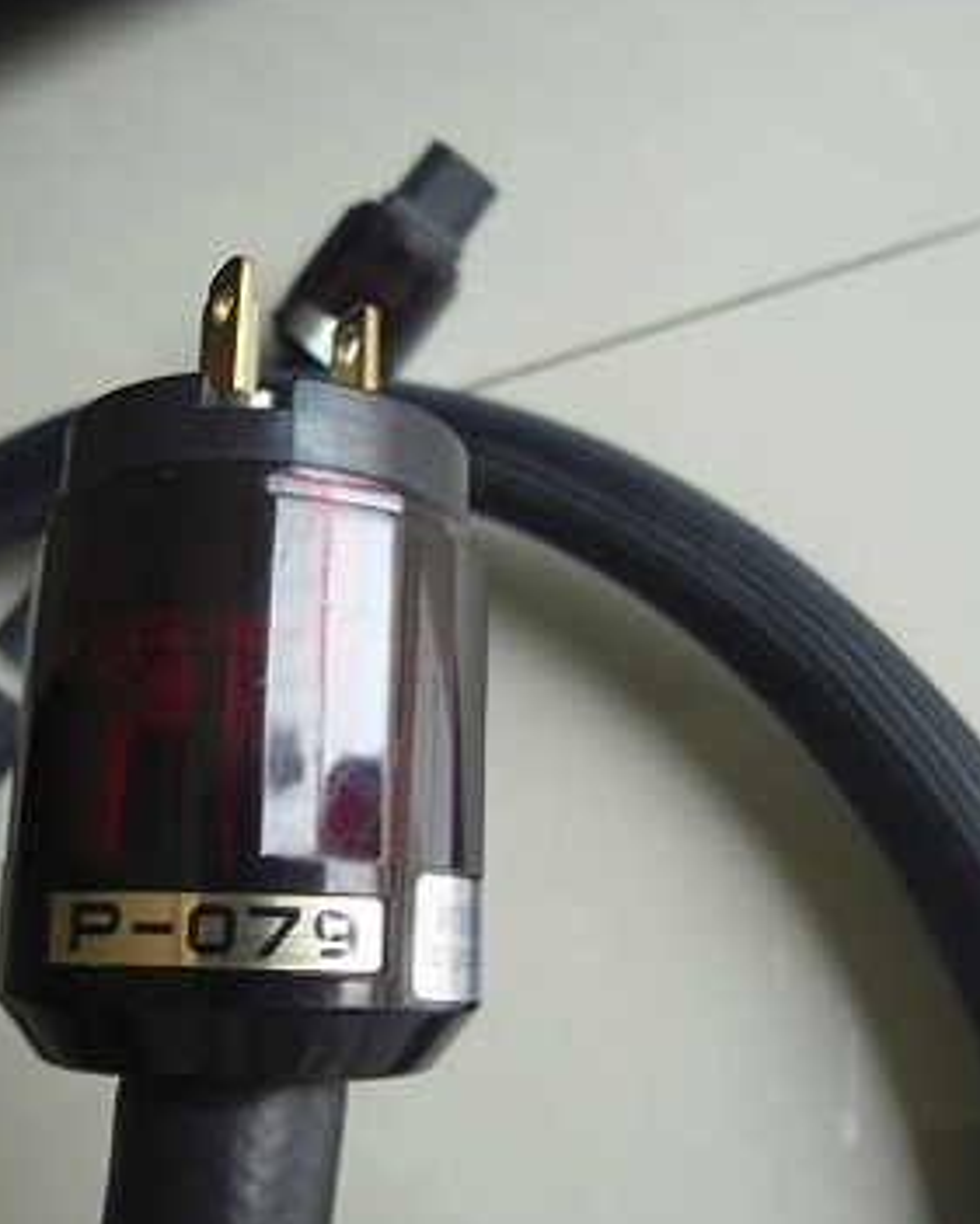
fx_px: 1196
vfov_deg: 54.2
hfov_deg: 44.2
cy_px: 633
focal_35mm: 33
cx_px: 375
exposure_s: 1/200
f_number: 2.8
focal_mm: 4.3
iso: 80
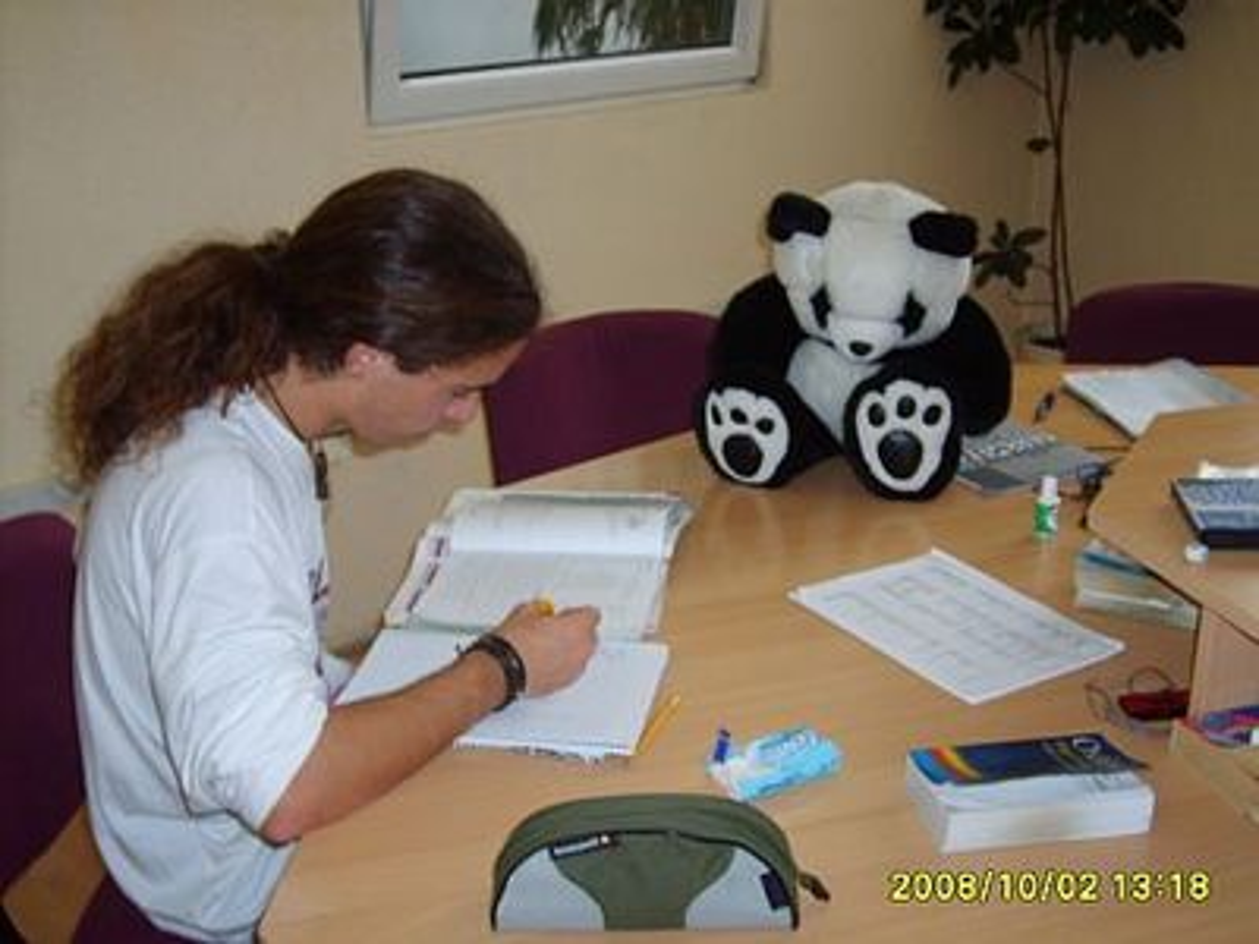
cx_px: 630
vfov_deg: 33.6
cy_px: 472
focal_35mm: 43
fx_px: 1564
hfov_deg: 43.9
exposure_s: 1/45
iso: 100
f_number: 3
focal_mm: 7.2
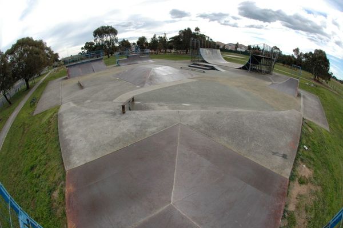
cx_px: 172
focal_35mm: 16
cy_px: 114
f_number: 13
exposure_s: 1/640
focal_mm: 10.5
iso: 800
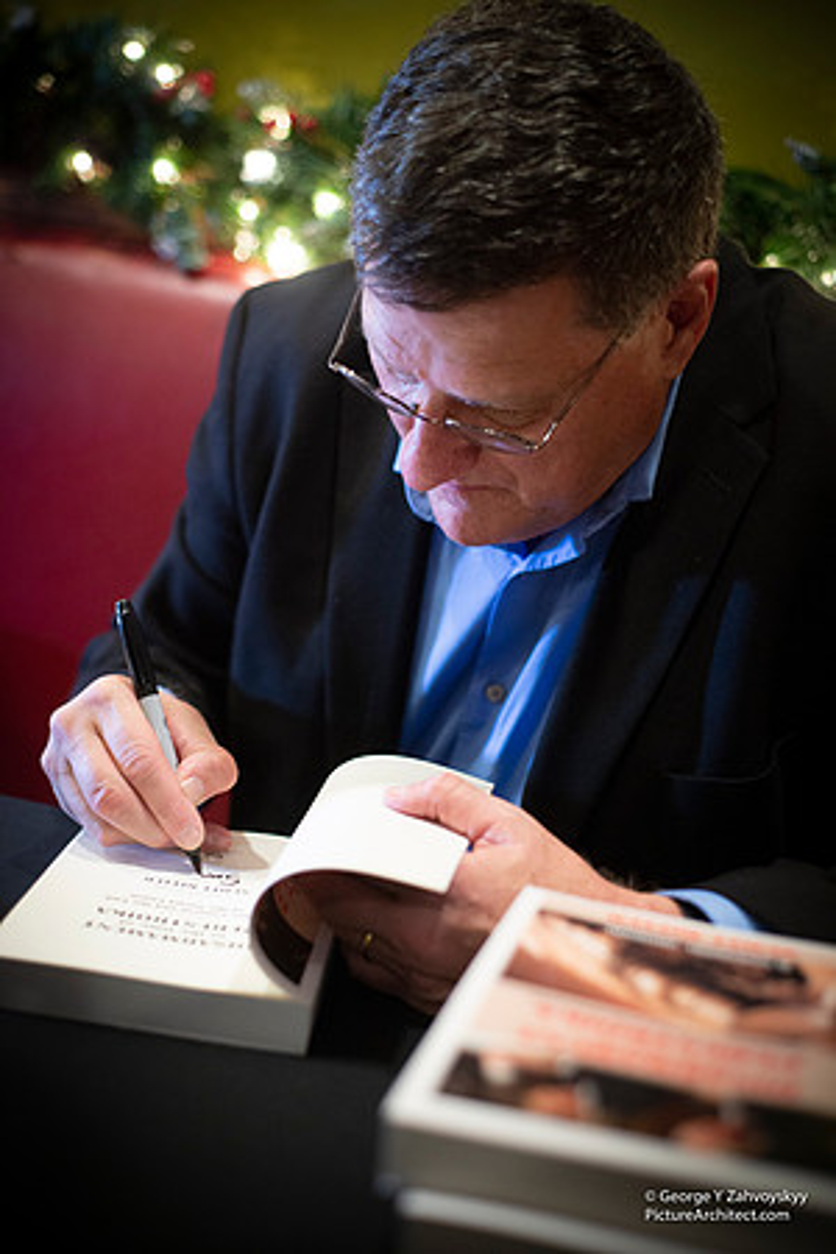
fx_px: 1742
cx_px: 418
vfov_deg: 39.6
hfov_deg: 27.0
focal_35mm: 50
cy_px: 627
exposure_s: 1/90
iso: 1250
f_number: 2.4
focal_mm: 50
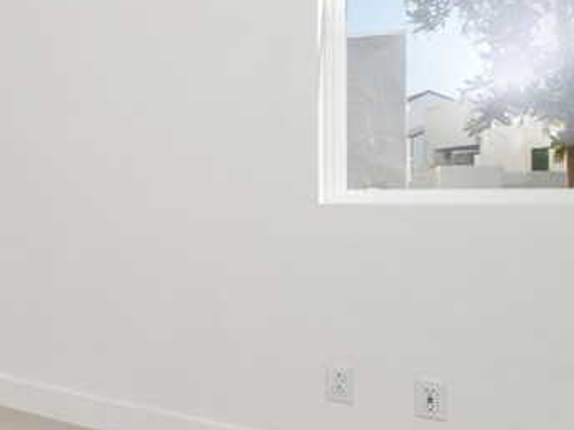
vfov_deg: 35.9
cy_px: 202
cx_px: -147
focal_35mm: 40
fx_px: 663
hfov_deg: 34.9
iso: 110
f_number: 5.6
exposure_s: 1/125
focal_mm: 14
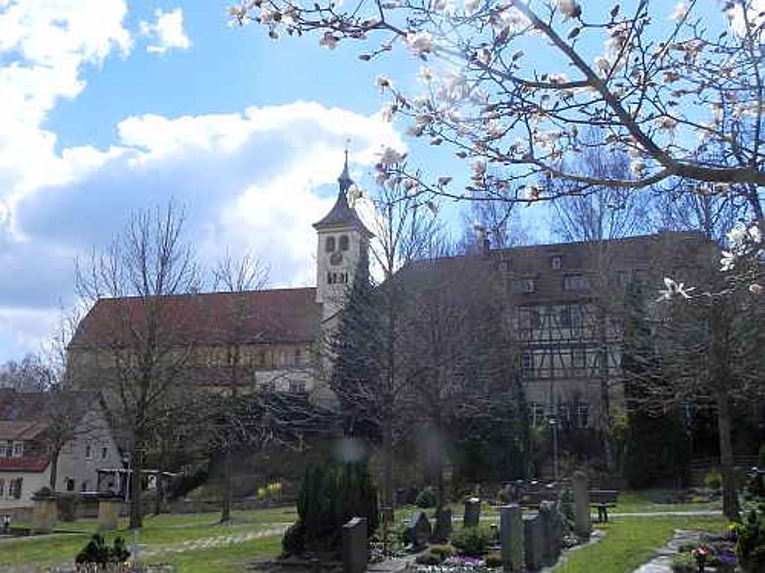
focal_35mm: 37
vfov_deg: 38.7
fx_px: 818
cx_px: 382
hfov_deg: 50.1
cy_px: 286
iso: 160
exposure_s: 1/490
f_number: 8
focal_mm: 6.6
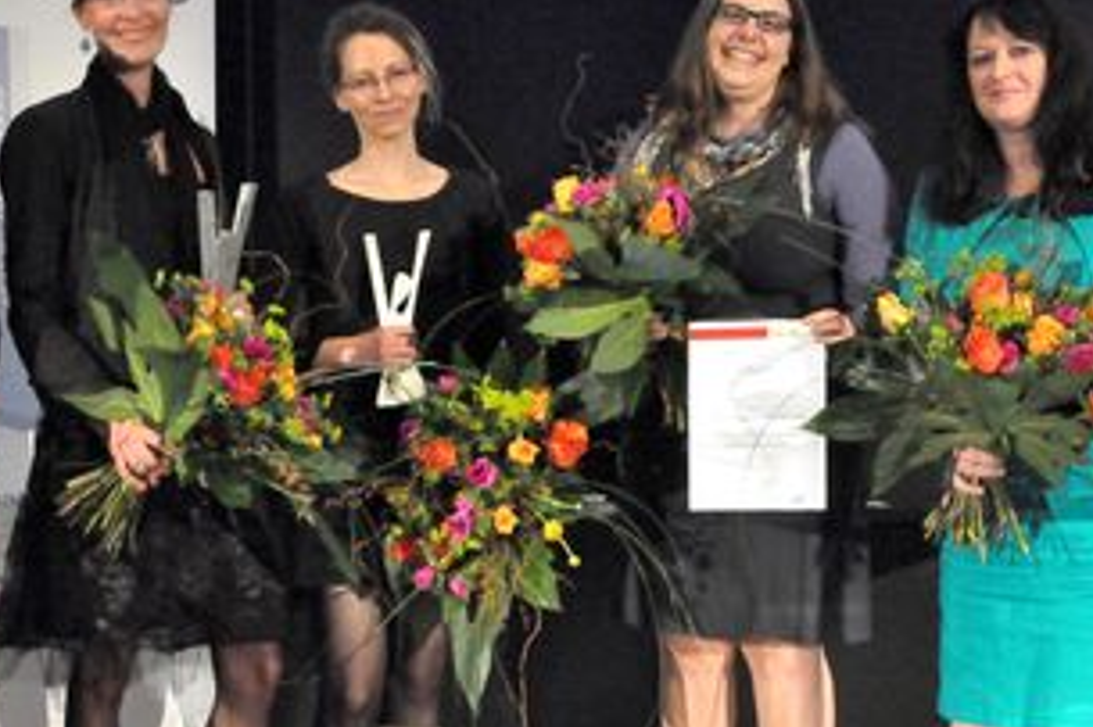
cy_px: 487
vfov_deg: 21.5
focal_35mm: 63
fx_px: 1907
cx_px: 409
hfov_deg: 31.8
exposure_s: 1/60
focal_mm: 25
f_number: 10
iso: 6400
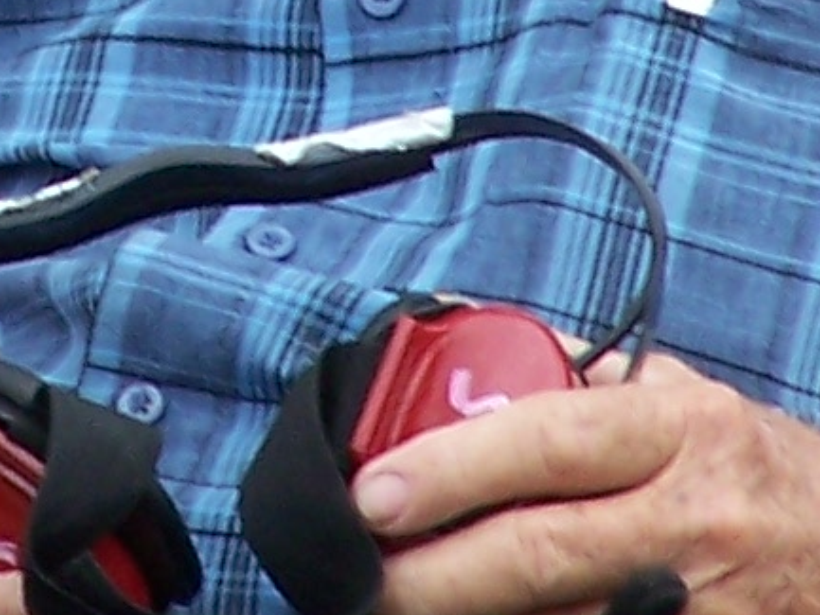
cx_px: 47
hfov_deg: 0.9
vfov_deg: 0.7
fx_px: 53574
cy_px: -405
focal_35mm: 2261
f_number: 3.7
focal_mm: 63
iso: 100
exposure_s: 1/400
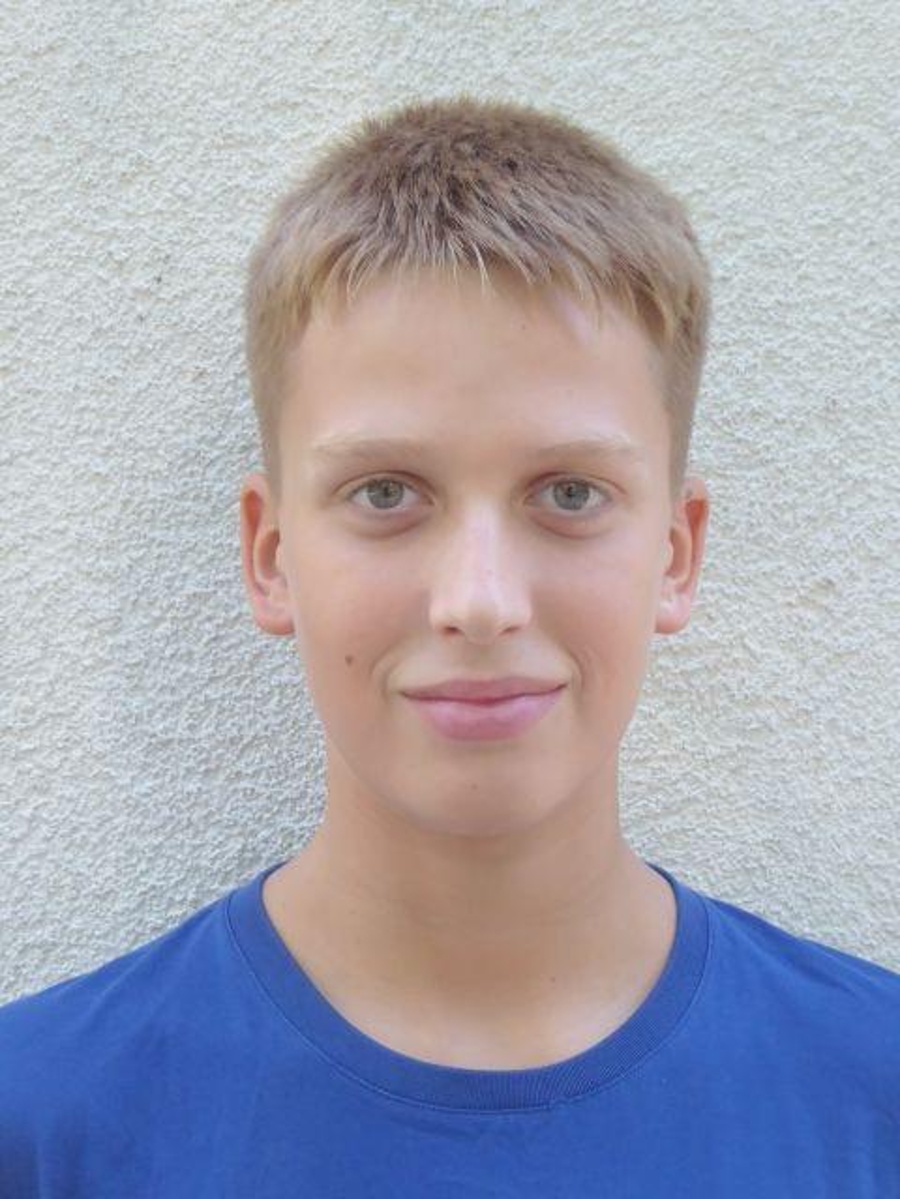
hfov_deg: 15.1
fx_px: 3397
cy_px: 600
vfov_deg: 20.0
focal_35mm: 98
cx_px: 450
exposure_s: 1/60
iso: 400
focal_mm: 16.1
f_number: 4.9
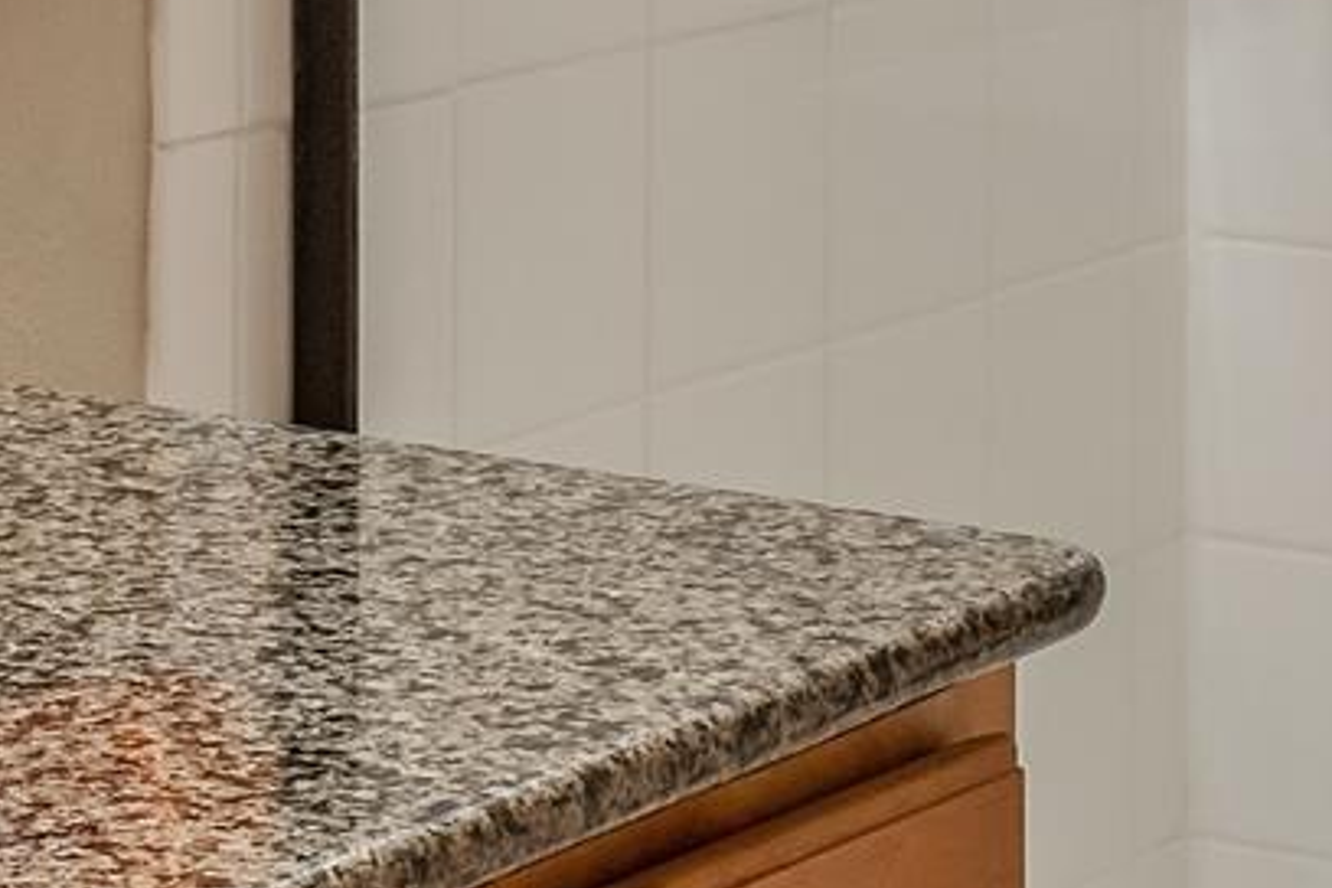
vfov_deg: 8.9
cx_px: 359
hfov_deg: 13.9
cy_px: -831
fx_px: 5439
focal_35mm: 147
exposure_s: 1/15
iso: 800
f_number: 8
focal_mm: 24
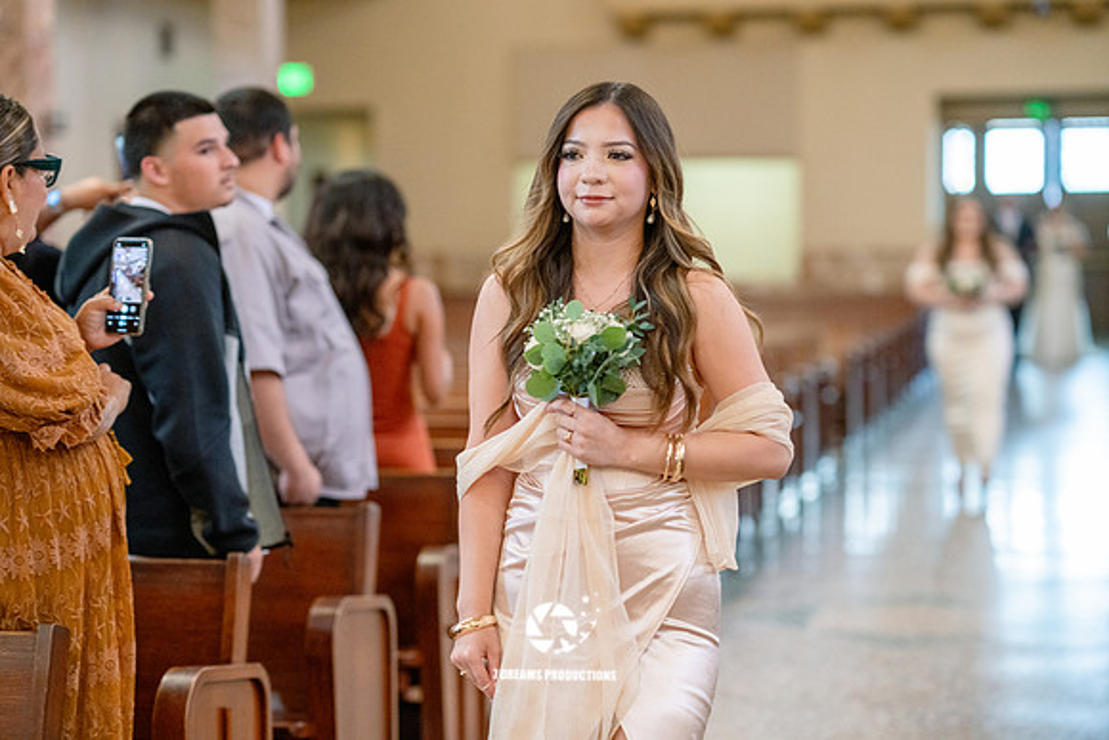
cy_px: 370
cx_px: 554
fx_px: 2619
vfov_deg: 16.1
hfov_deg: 23.9
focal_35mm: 85
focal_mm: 85
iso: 2000
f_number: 2
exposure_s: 1/125
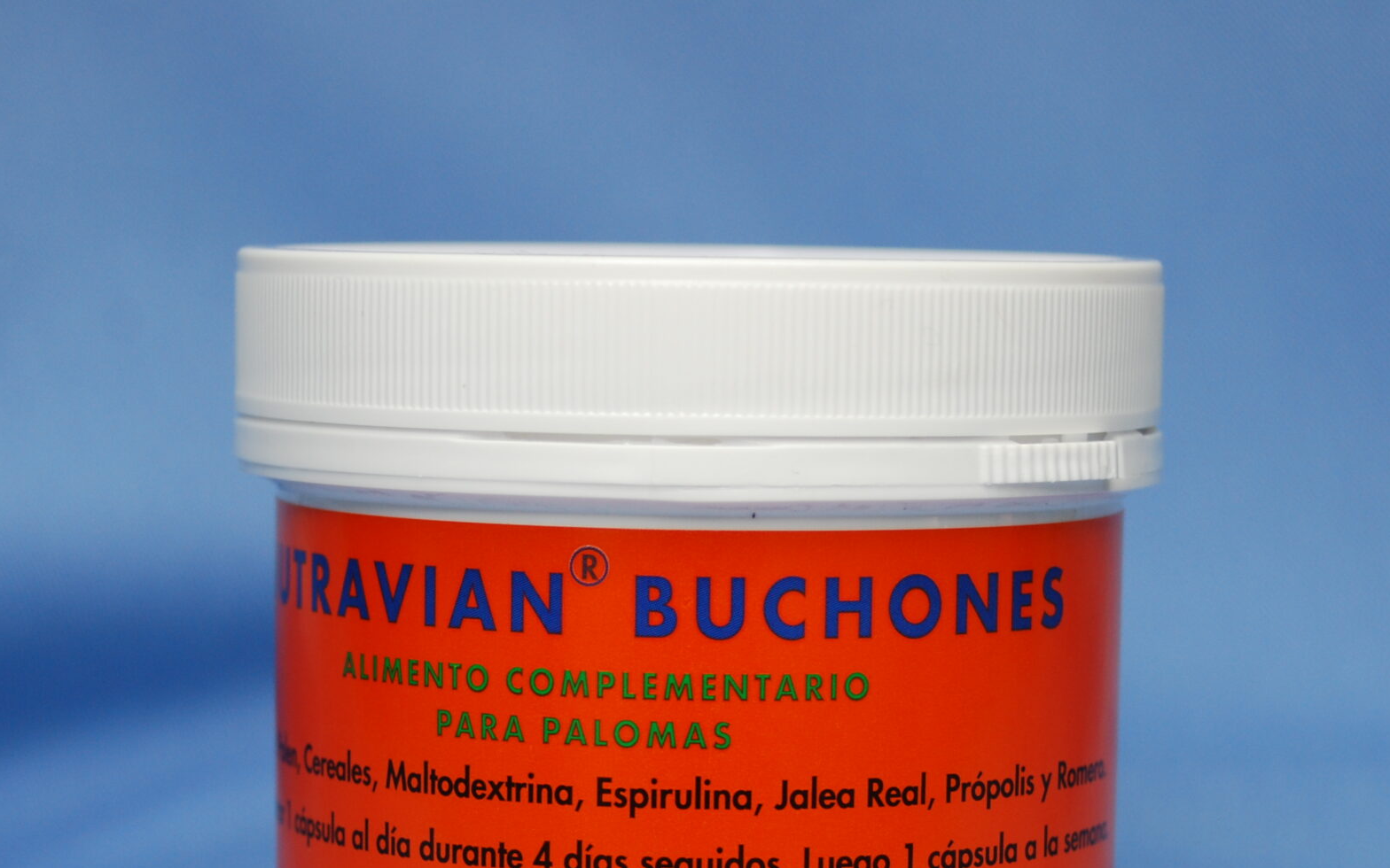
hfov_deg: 16.7
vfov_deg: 10.4
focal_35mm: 125
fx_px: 4735
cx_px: 720
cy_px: 731
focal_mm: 50
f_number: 5.6
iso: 200
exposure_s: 1/40
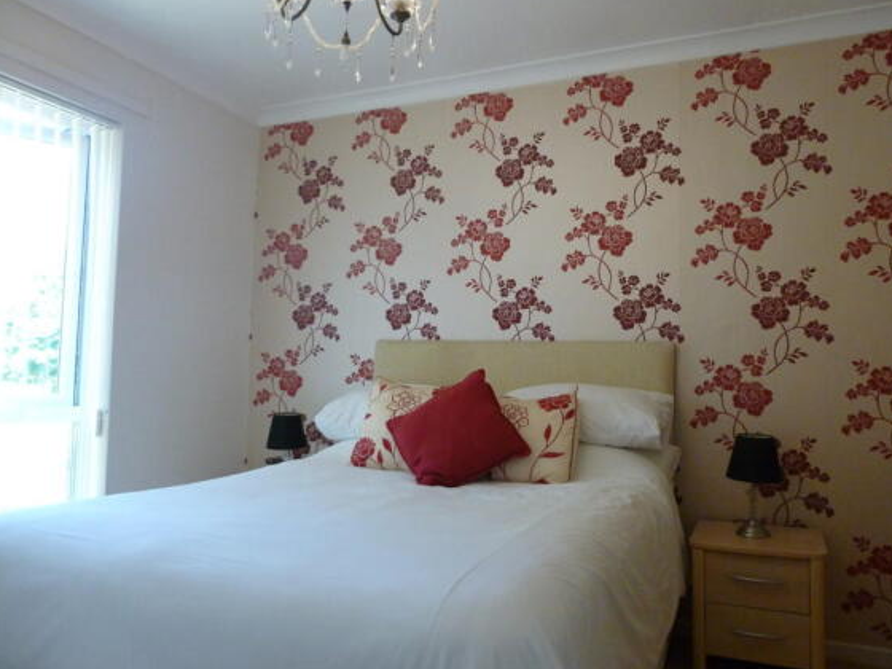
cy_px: 331
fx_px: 670
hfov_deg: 67.3
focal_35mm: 26
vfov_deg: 53.1
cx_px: 458
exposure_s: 1/60
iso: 400
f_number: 3.1
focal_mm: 4.5
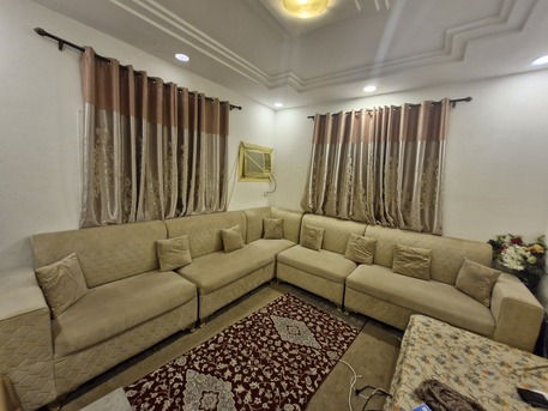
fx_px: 206
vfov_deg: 89.9
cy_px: 206
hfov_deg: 106.2
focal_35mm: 13
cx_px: 274
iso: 250
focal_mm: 1.74
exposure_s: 1/80
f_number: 2.2
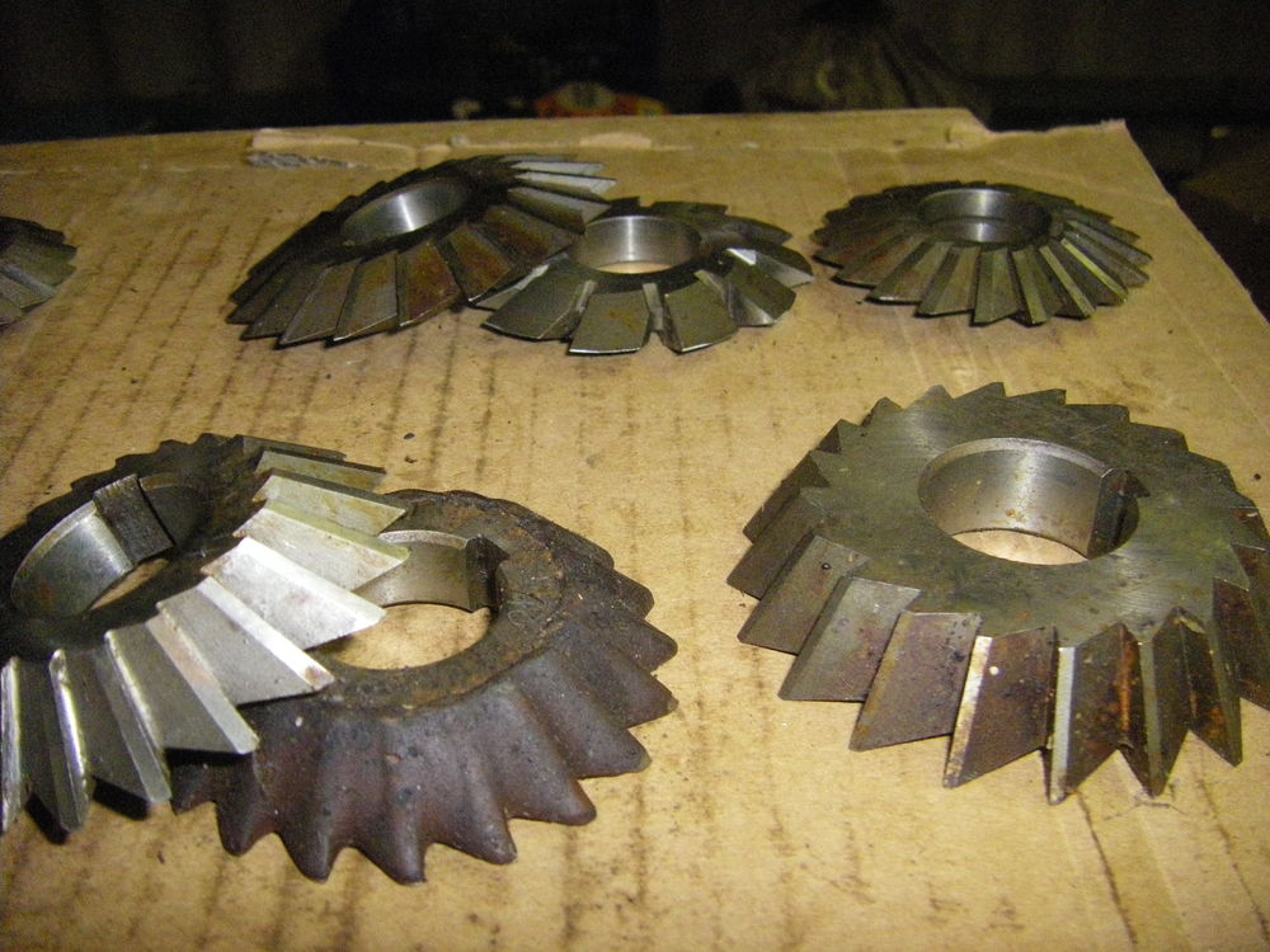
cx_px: 635
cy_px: 476
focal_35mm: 38
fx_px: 1394
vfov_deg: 37.7
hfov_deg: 49.0
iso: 800
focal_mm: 6.3
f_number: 7
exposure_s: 1/50
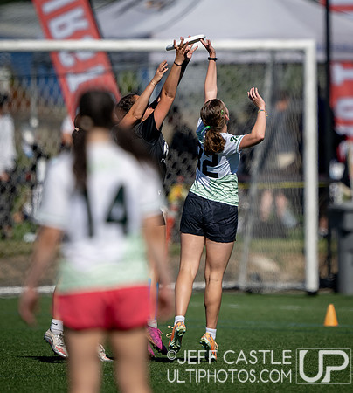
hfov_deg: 1.8
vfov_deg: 2.1
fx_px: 10986
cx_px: 239
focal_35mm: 900
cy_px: 107
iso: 64
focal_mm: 400
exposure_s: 1/4000
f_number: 2.8
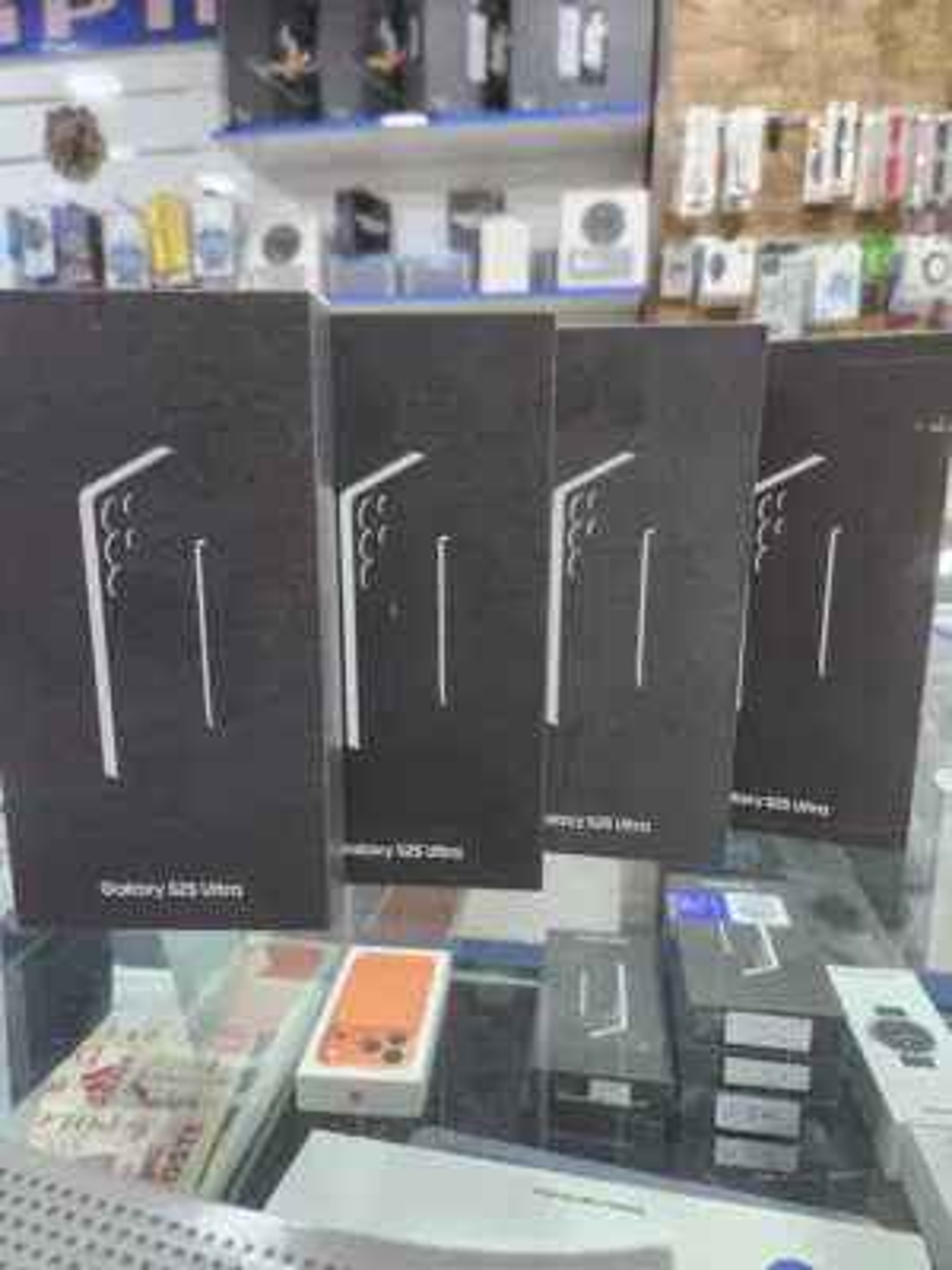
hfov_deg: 58.9
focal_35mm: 23
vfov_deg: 73.9
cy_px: 635
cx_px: 476
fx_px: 843
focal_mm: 5.4
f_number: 1.8
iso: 640
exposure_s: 1/120
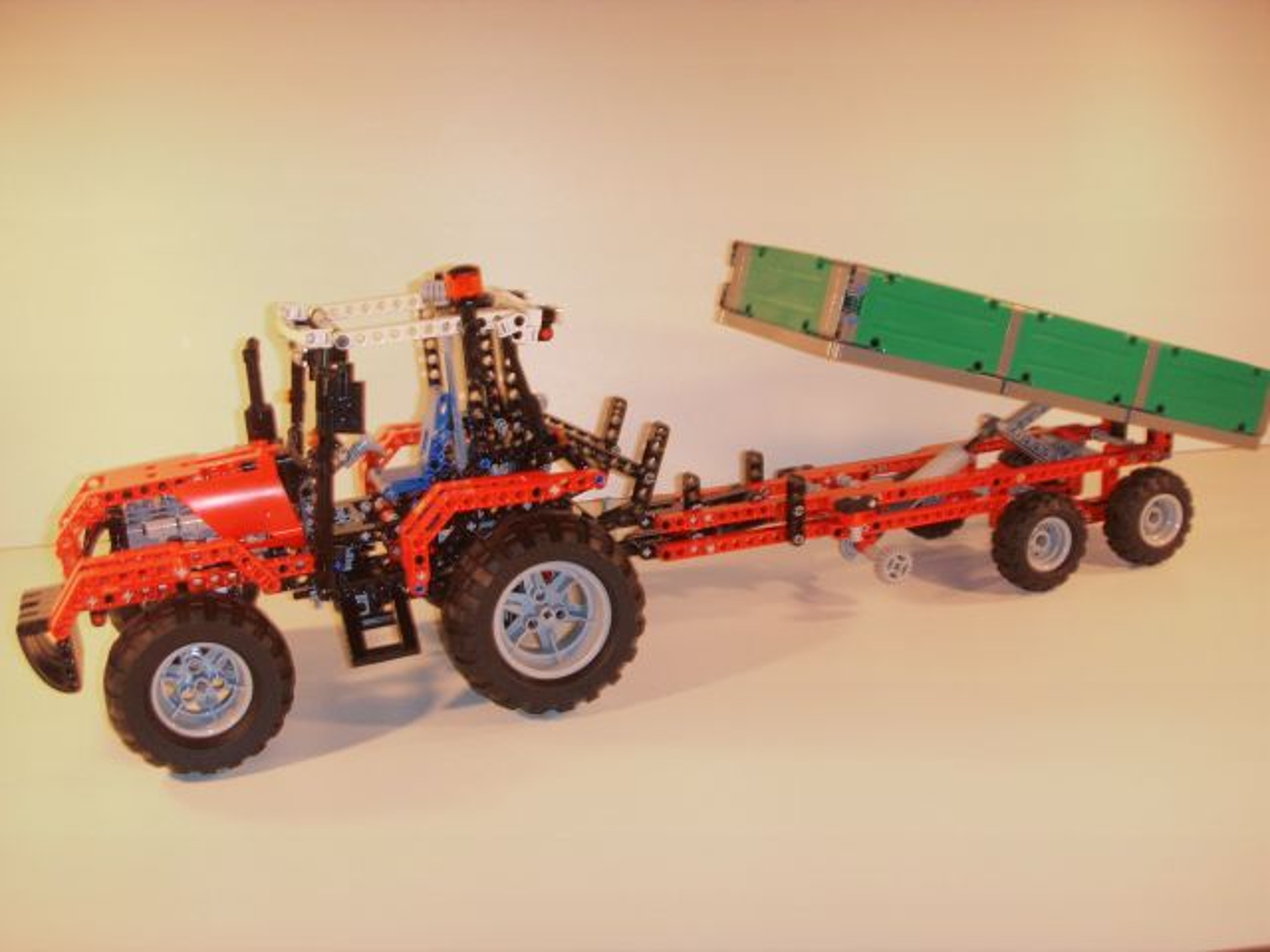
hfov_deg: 47.9
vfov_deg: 36.8
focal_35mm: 39
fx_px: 1431
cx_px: 635
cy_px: 476
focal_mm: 6.6
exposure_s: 1/45
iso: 100
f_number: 3.5
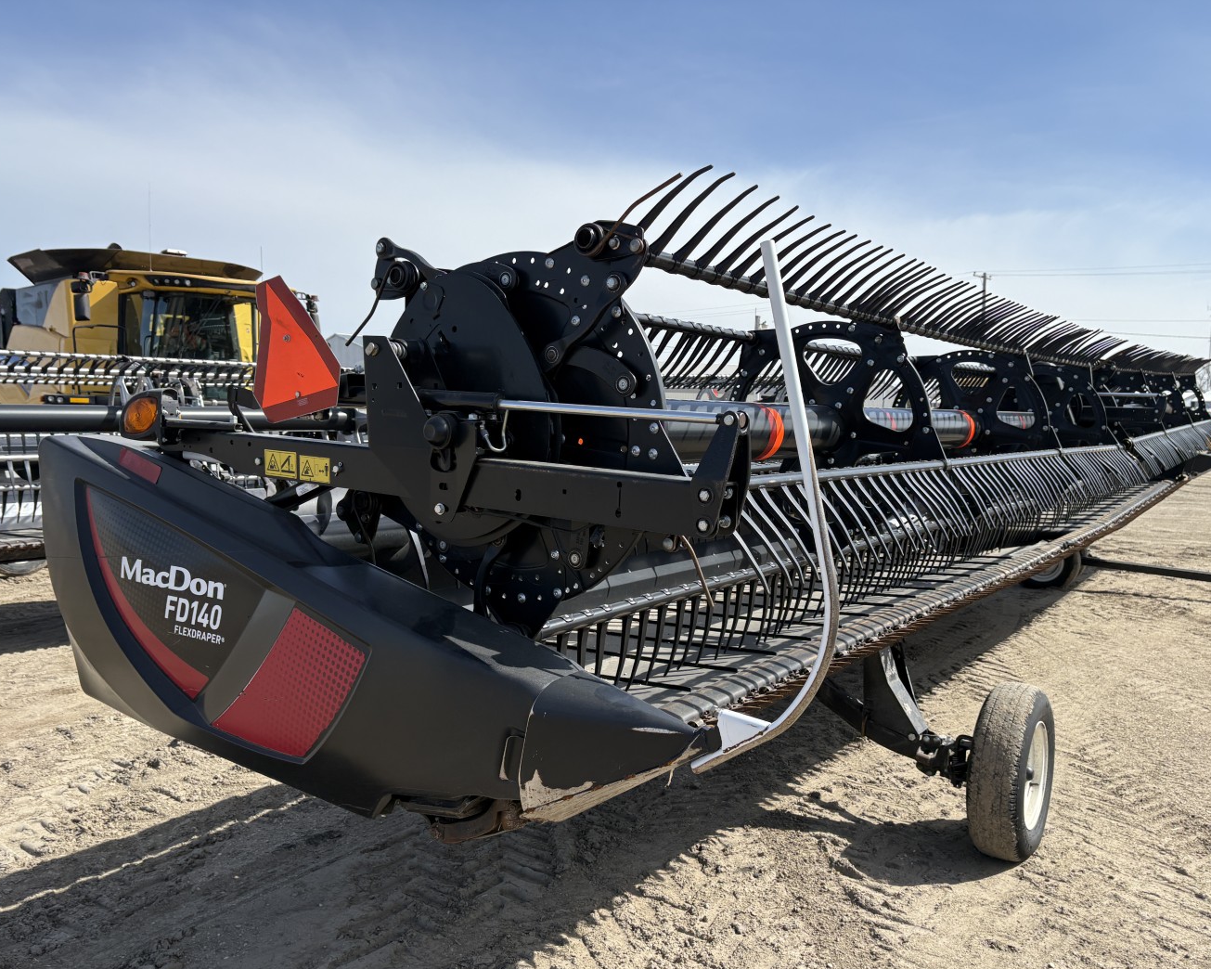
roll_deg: +0.3
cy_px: 498
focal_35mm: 28
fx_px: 1004
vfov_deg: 51.5
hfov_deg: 62.2
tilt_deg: -4.0
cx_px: 625
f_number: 1.6
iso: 50
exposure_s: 1/2747
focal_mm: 5.96
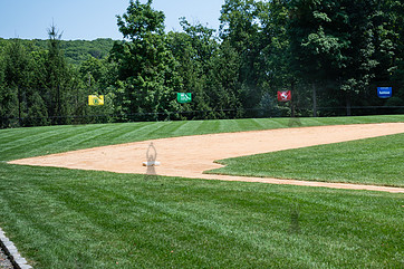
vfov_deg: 24.1
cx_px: 294
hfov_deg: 35.0
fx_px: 628
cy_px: 107
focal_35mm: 56
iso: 100
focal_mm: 35
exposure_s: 1/500
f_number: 4.5
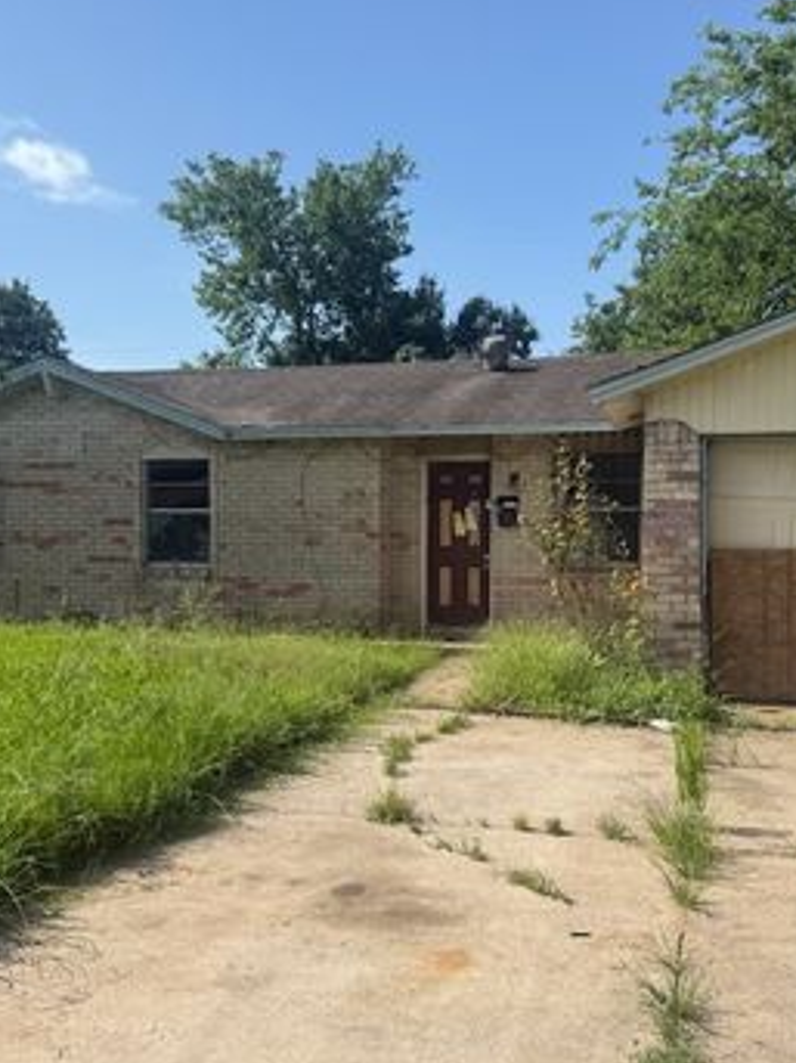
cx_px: 421
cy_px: 532
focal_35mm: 35
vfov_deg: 52.6
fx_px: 1074
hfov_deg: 40.7
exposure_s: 1/4975
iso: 80
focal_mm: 6.76
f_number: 1.78
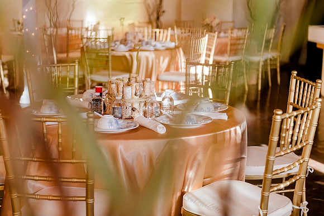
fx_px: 561
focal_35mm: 62
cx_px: 161
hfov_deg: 32.2
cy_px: 108
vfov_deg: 21.8
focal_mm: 62
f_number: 2.8
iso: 640
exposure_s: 1/160
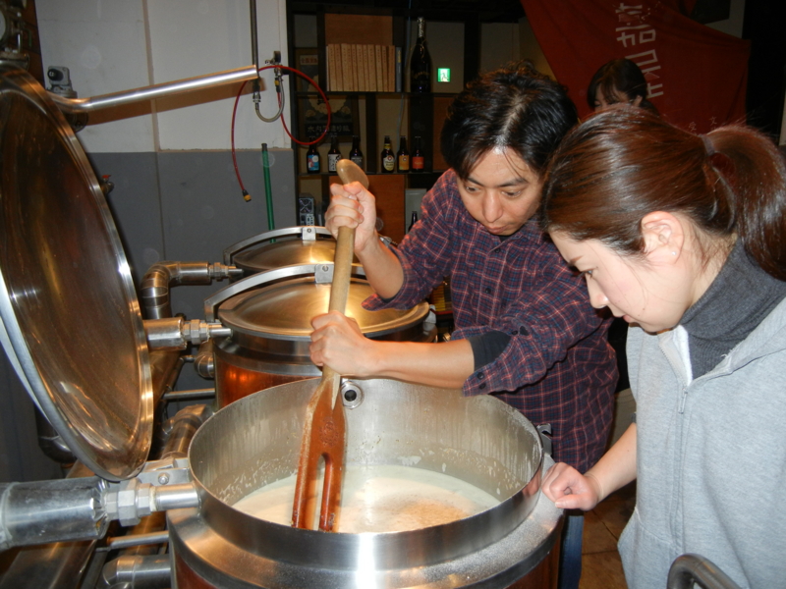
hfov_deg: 60.0
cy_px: 294
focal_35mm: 30
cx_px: 393
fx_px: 681
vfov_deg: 46.8
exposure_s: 1/30
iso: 200
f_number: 3.5
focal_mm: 5.4
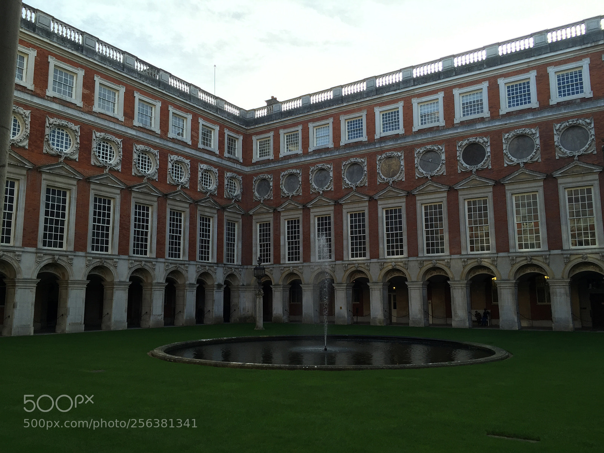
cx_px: 302
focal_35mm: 29
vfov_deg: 48.2
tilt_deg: +8.2
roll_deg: -0.4
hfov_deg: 61.7
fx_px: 506
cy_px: 226
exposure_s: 1/494
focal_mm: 4.15
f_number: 2.2
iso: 32
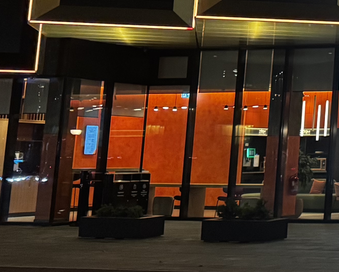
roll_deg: -0.6
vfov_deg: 14.8
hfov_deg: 16.2
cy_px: -43
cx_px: 602
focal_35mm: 101
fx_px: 1013
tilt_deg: +8.5
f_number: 1.78
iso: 500
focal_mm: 6.76
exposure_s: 1/60
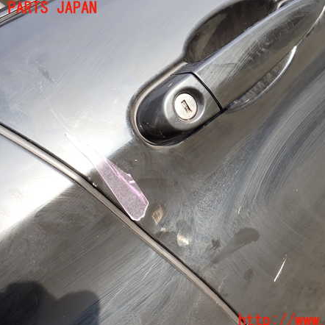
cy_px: 165
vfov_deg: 46.0
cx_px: 184
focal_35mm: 36
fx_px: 382
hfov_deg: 45.9
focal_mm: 5.4
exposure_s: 1/160
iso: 100
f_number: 3.2
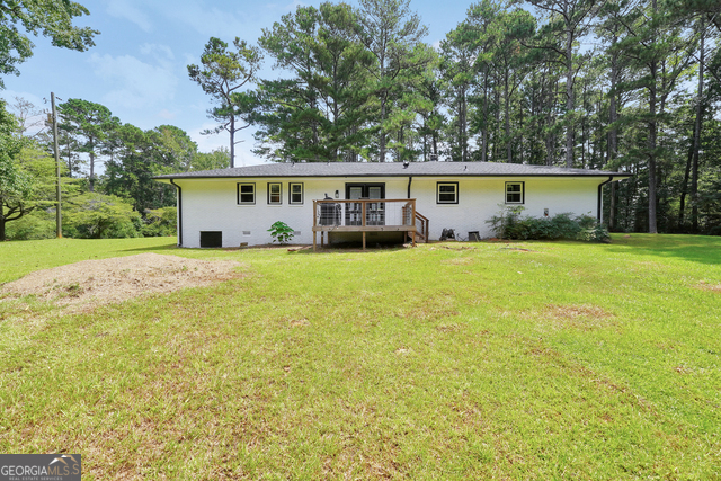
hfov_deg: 100.4
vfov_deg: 77.4
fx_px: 300
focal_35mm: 15
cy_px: 240
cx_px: 360
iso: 100
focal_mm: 10
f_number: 9
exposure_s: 1/125
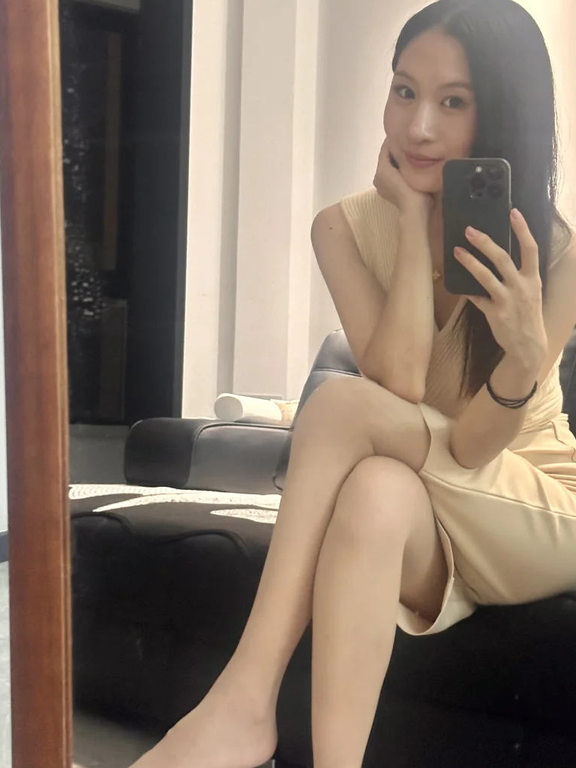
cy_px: 358
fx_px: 1509
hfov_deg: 21.6
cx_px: 316
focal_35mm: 68
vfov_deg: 28.6
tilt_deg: -13.9
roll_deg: -0.4
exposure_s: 1/40
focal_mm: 6.86
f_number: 1.78
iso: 400
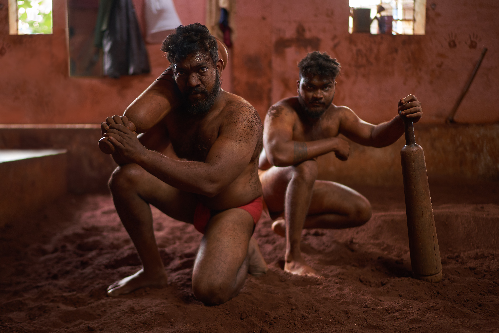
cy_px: 166
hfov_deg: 54.4
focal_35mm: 35
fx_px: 485
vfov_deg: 37.9
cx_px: 250
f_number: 1.4
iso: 500
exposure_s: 1/50
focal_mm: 35
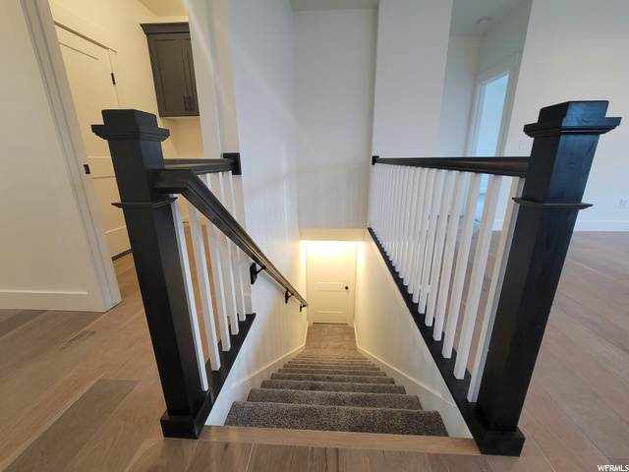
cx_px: 314
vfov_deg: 89.9
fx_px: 236
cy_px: 236
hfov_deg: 106.2
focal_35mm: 13
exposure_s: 1/60
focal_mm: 2.2
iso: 250
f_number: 2.2
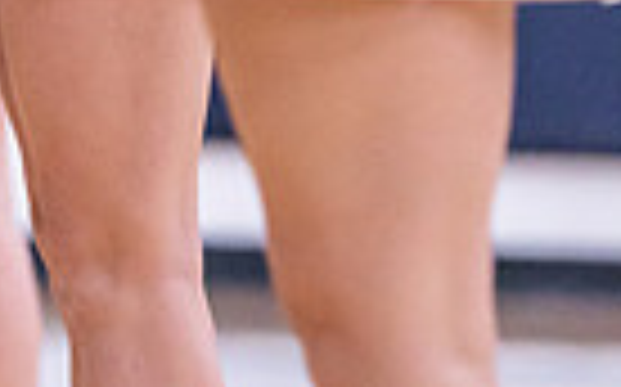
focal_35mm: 995
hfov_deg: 2.1
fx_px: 16826
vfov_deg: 1.3
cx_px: -66
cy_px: -621
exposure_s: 1/1250
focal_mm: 200
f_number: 2.8
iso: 2000
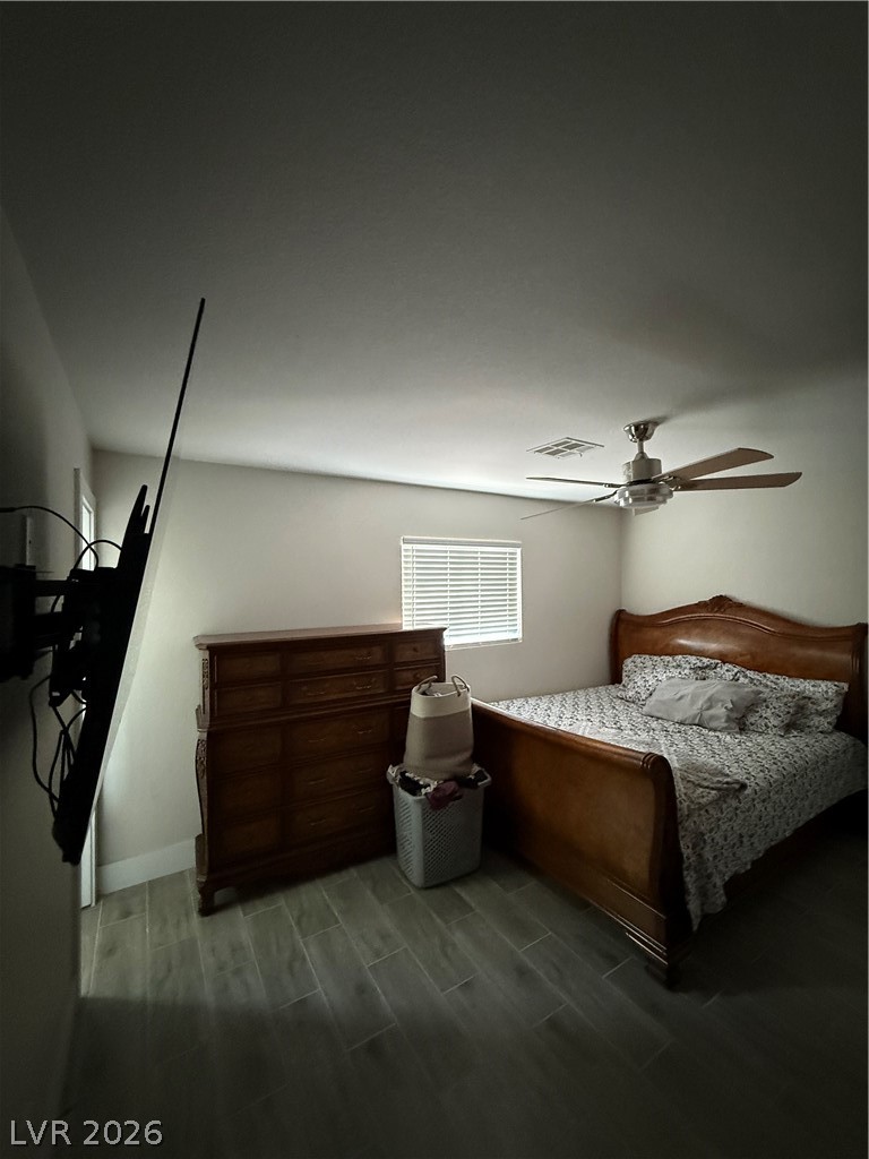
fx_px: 469
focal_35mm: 14
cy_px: 580
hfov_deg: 85.7
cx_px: 434
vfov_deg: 102.1
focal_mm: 2.22
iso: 800
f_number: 2.2
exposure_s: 1/60
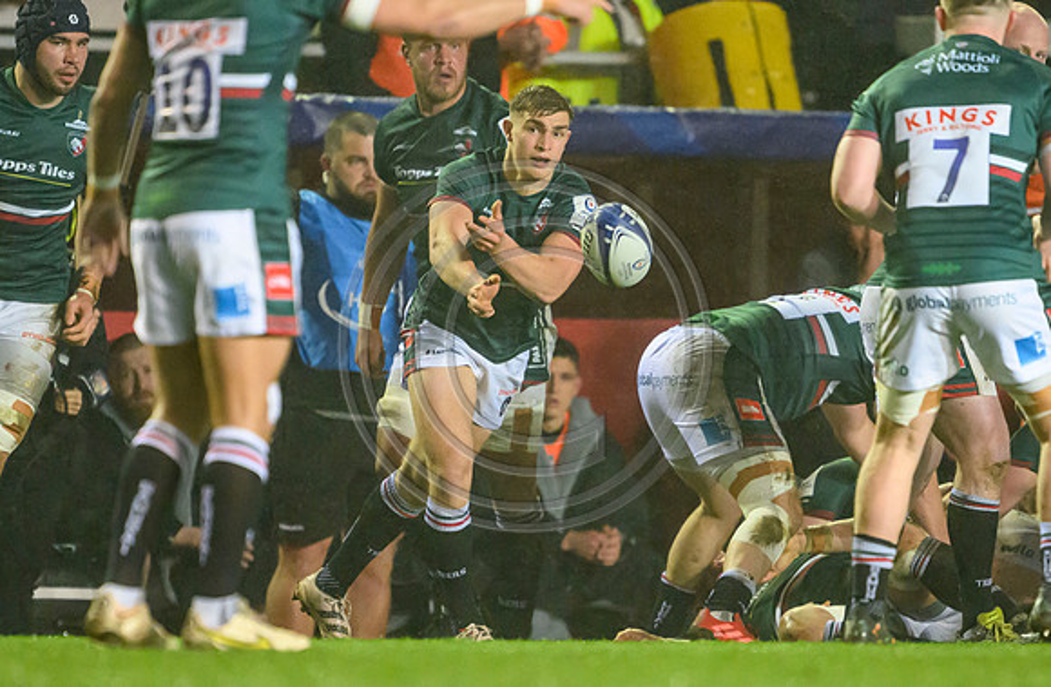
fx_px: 26768
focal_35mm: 923
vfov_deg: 1.5
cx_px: 627
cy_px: 550
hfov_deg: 2.2
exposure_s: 1/1000
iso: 8000
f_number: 4
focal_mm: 560
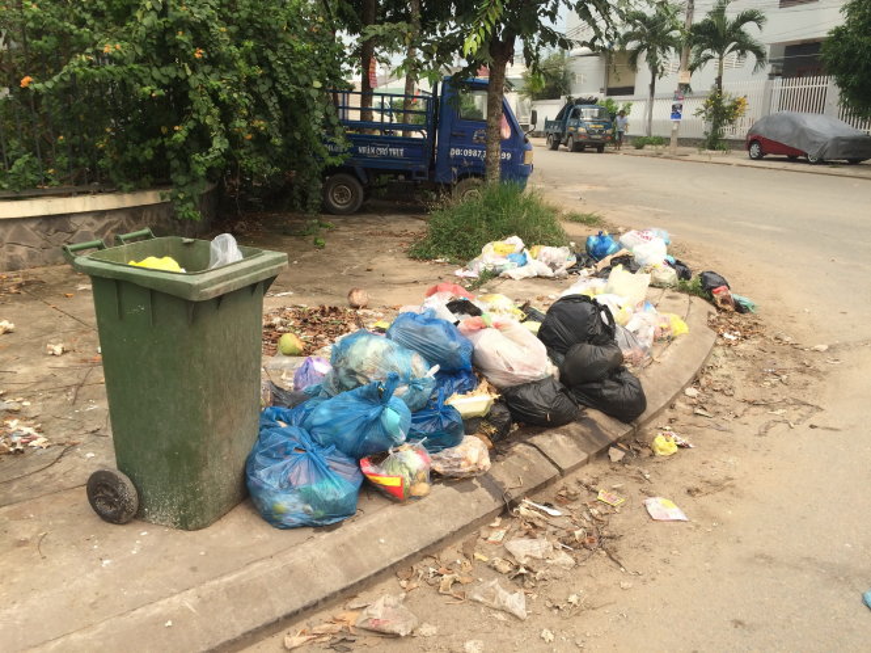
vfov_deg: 48.2
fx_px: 729
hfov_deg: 61.7
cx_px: 436
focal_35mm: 29
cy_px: 326
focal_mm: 4.15
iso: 32
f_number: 2.2
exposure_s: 1/789
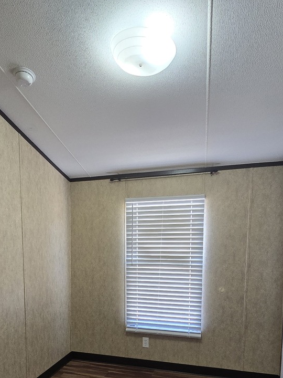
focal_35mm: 26
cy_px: 282
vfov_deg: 63.5
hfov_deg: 52.2
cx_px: 99
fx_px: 283
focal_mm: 2.2
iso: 200
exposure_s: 1/60
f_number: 2.2
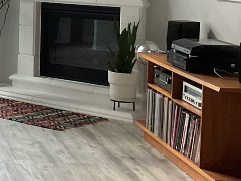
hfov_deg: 15.2
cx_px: -174
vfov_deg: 12.8
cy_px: 0
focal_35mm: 114
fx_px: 794
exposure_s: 1/60
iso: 100
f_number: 1.8
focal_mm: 3
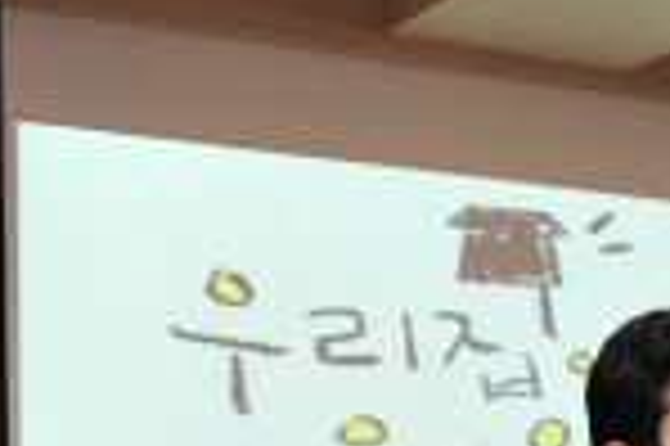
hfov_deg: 13.9
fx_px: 2398
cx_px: 1264
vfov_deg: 10.1
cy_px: 737
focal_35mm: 129
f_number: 4
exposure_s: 1/100
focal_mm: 32
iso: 400
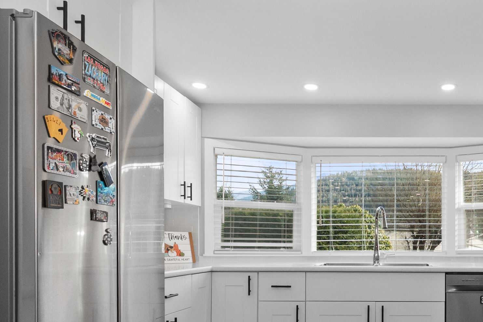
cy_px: 260
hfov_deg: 56.3
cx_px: 380
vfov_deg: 40.5
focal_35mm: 31
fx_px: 416
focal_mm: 10
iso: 250
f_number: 9
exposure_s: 1/80
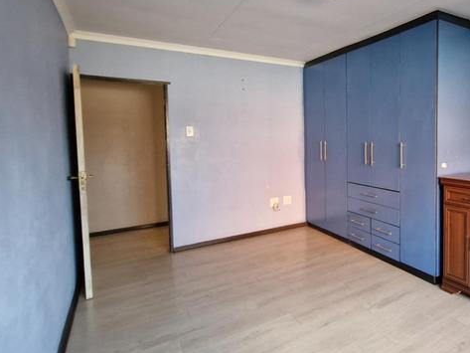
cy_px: 160
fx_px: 299
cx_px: 344
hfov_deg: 71.9
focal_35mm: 22
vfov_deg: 61.0
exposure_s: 1/33
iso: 640
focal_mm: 1.74
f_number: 2.2
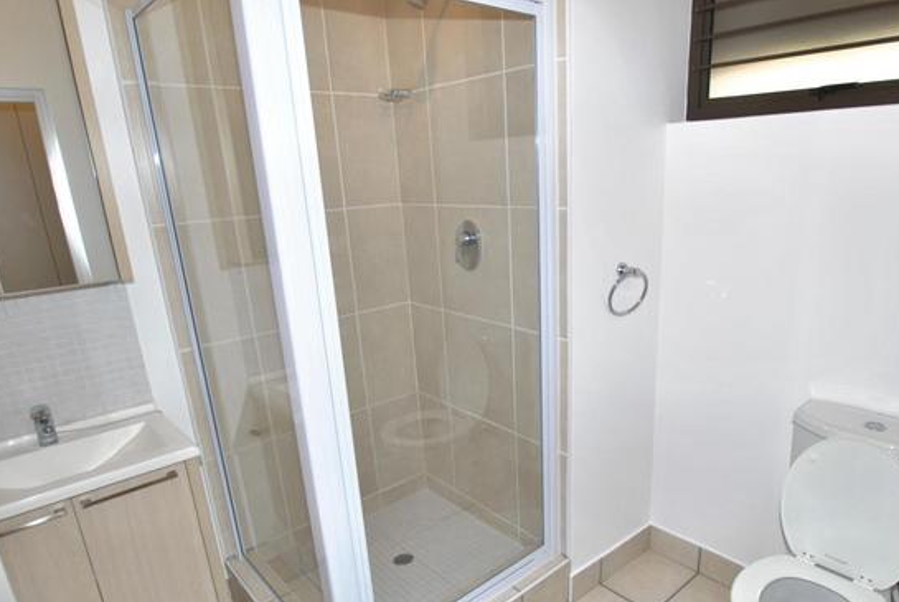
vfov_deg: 56.9
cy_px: 360
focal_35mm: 22
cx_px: 495
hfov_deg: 78.3
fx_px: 550
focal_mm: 10
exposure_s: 1/60
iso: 200
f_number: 4
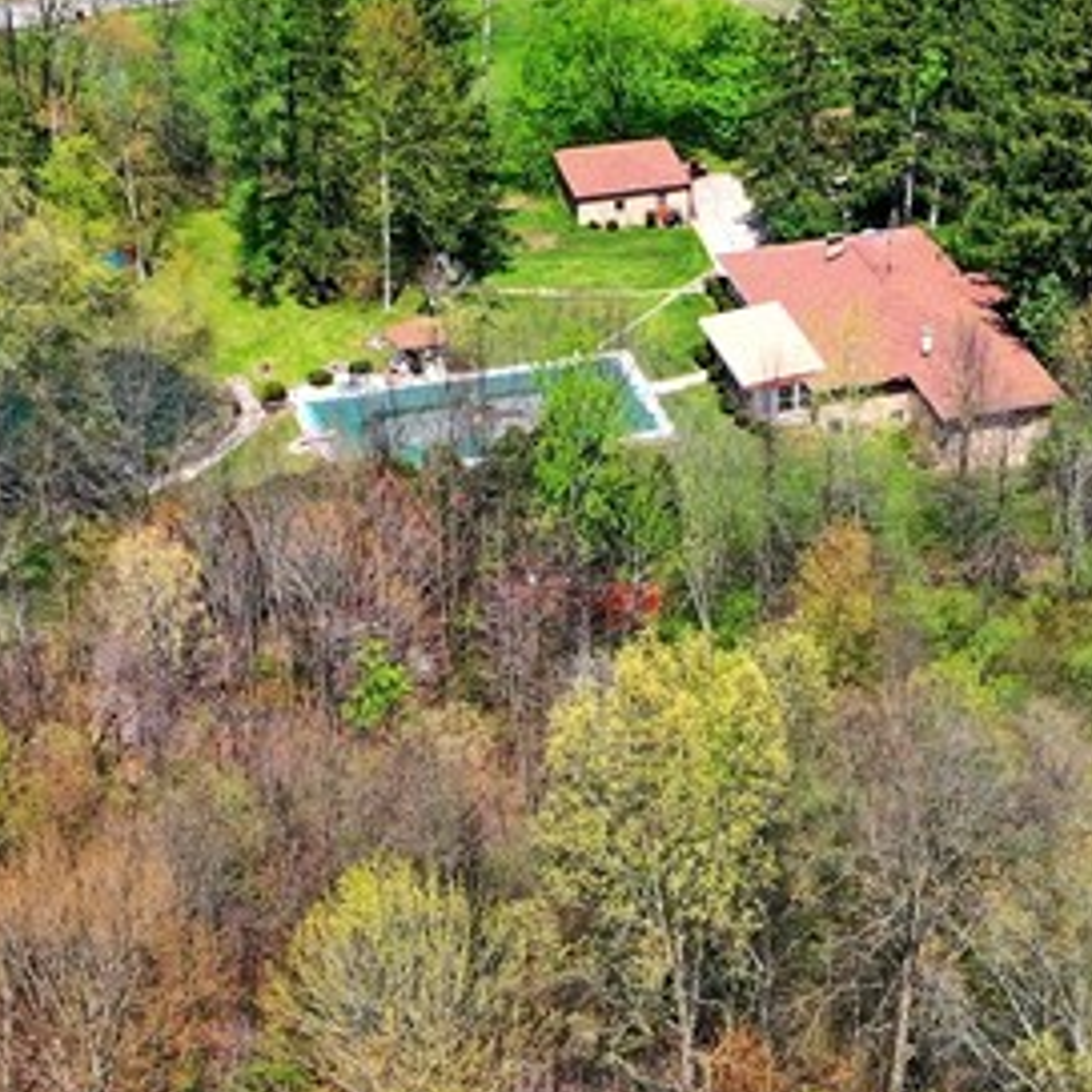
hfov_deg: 18.3
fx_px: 3391
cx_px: 654
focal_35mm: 95
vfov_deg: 18.0
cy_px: 992
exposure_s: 1/400
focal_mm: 10.26
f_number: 5.6
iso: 100
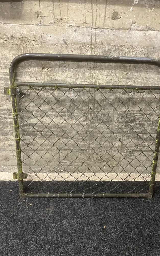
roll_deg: -3.0
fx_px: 209
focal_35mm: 30
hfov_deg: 41.8
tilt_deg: -27.7
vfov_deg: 62.9
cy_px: 129
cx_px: 90
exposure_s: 1/50
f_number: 1.8
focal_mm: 3.99
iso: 250
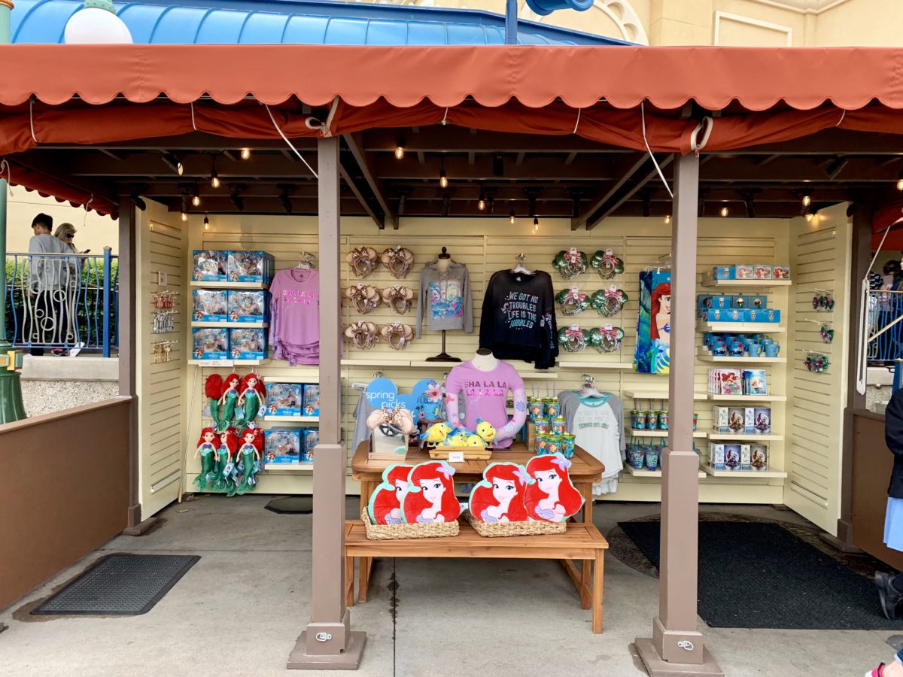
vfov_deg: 53.1
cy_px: 338
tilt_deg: +0.0
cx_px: 452
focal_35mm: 26
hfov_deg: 67.3
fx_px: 678
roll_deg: -0.1
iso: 25
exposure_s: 1/206
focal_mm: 4.25
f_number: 1.8
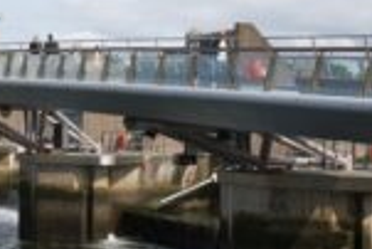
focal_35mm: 119
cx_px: 103
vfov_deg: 11.5
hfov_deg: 17.1
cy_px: 68
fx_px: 1231
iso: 100
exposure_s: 1/250
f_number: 8
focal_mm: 24
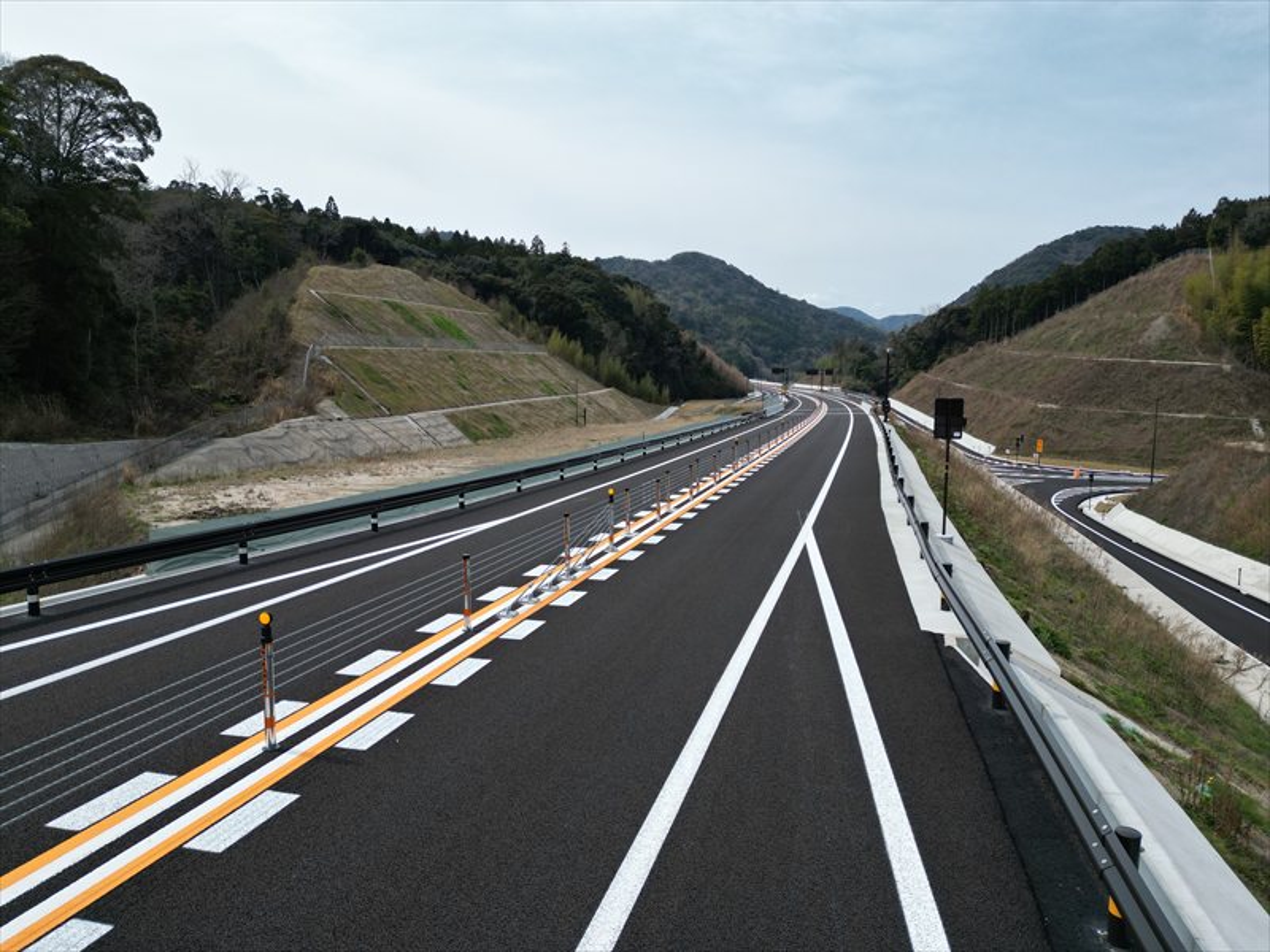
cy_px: 476
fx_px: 881
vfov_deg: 56.8
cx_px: 635
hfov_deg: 71.6
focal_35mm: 24
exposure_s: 1/3200
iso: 110
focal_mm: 6.72
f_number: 1.7
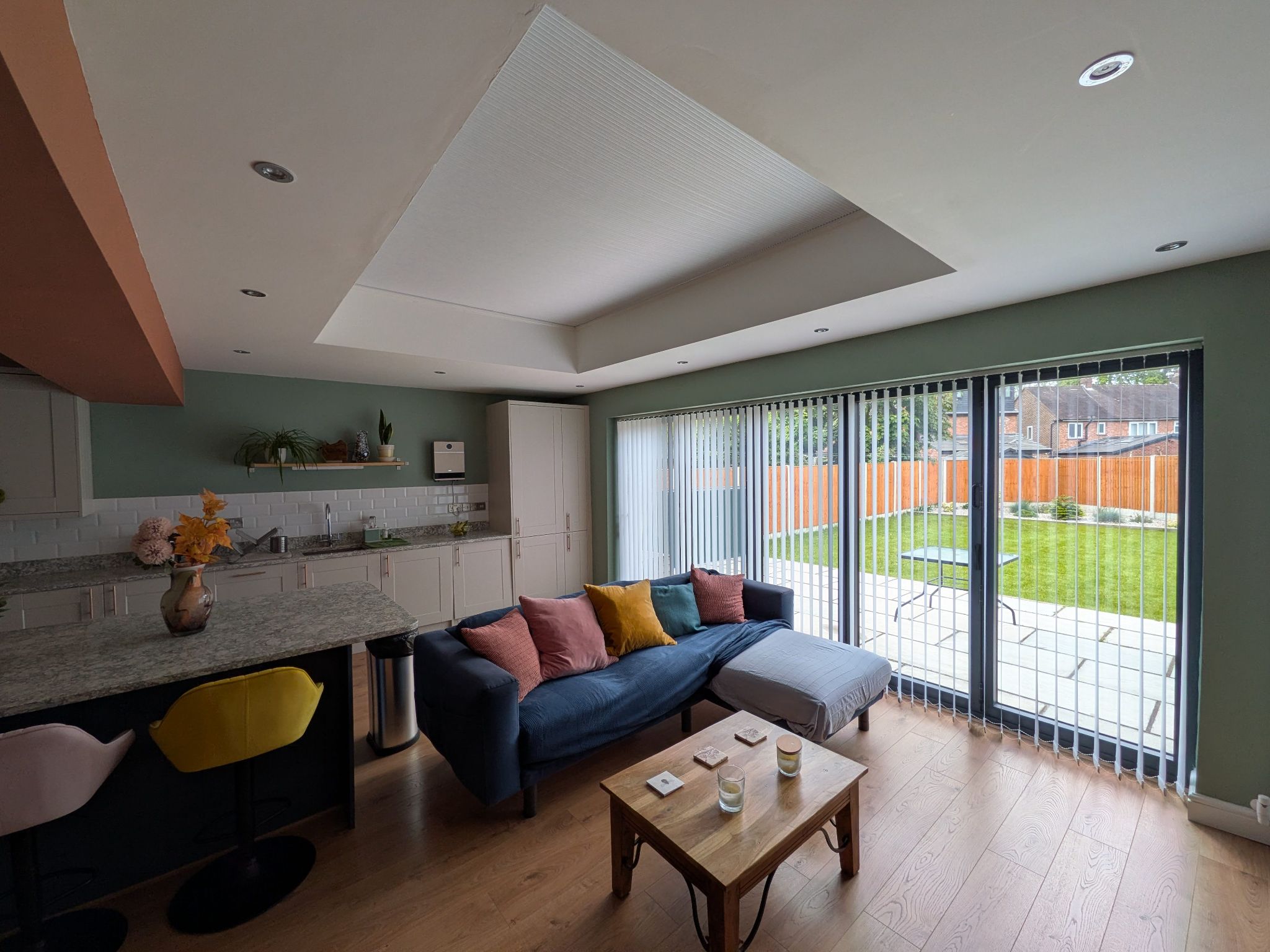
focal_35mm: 14
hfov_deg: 102.1
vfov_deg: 85.7
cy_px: 476
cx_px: 635
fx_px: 514
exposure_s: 1/184
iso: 53
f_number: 2.2
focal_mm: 1.85
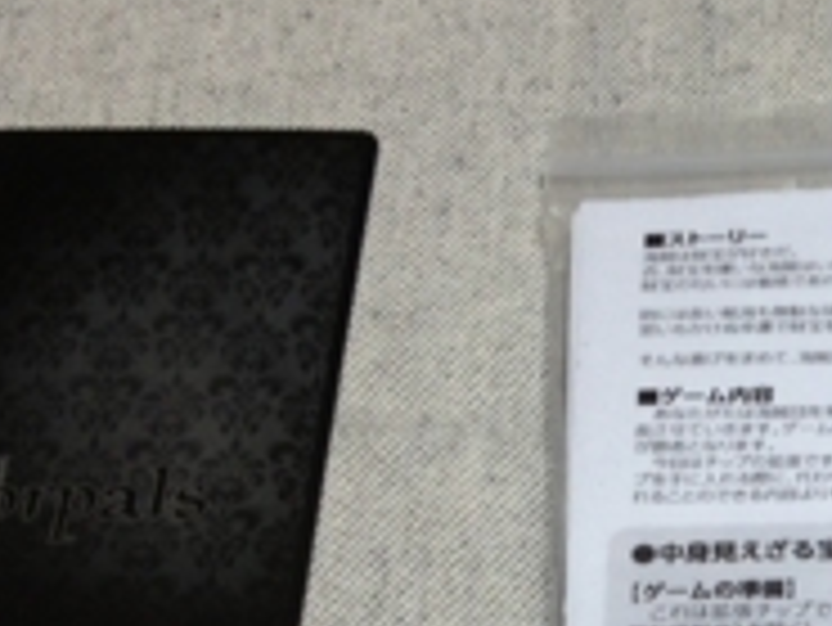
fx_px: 2910
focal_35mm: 121
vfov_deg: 11.8
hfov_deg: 15.5
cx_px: 1088
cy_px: 865
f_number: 2.4
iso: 50
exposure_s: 1/20
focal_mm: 4.28
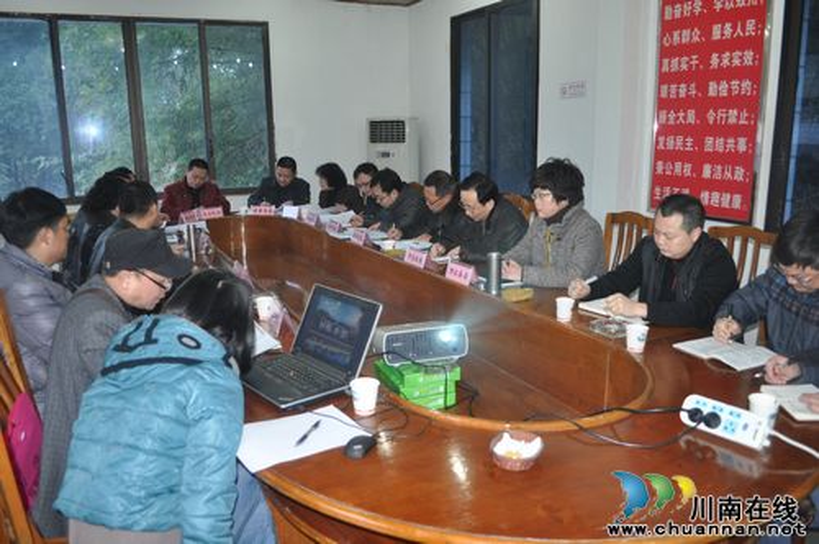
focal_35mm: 27
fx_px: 613
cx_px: 410
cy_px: 272
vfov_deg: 47.8
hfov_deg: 67.4
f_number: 3.5
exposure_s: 1/80
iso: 800
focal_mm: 18
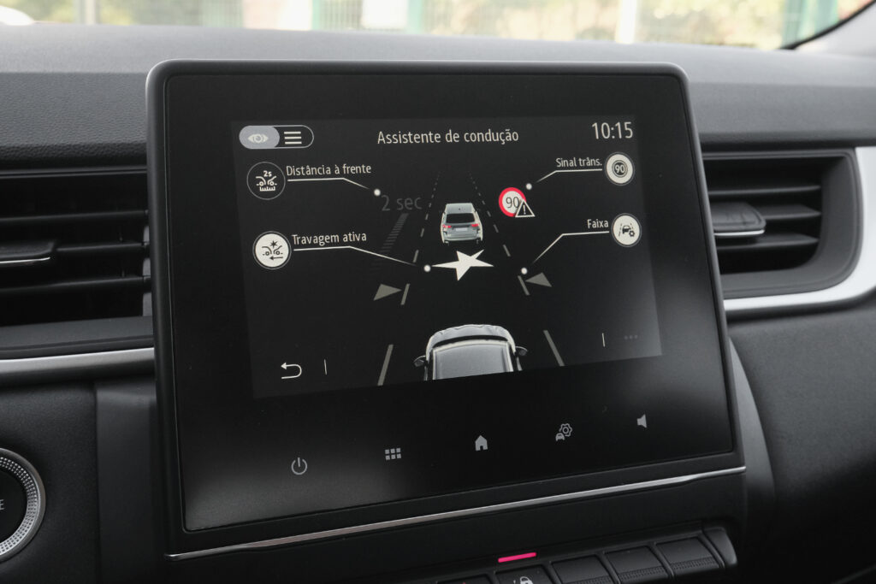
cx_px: 438
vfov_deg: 32.6
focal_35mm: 41
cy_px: 292
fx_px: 998
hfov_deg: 47.4
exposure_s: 1/180
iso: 2000
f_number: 9
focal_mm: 27.1
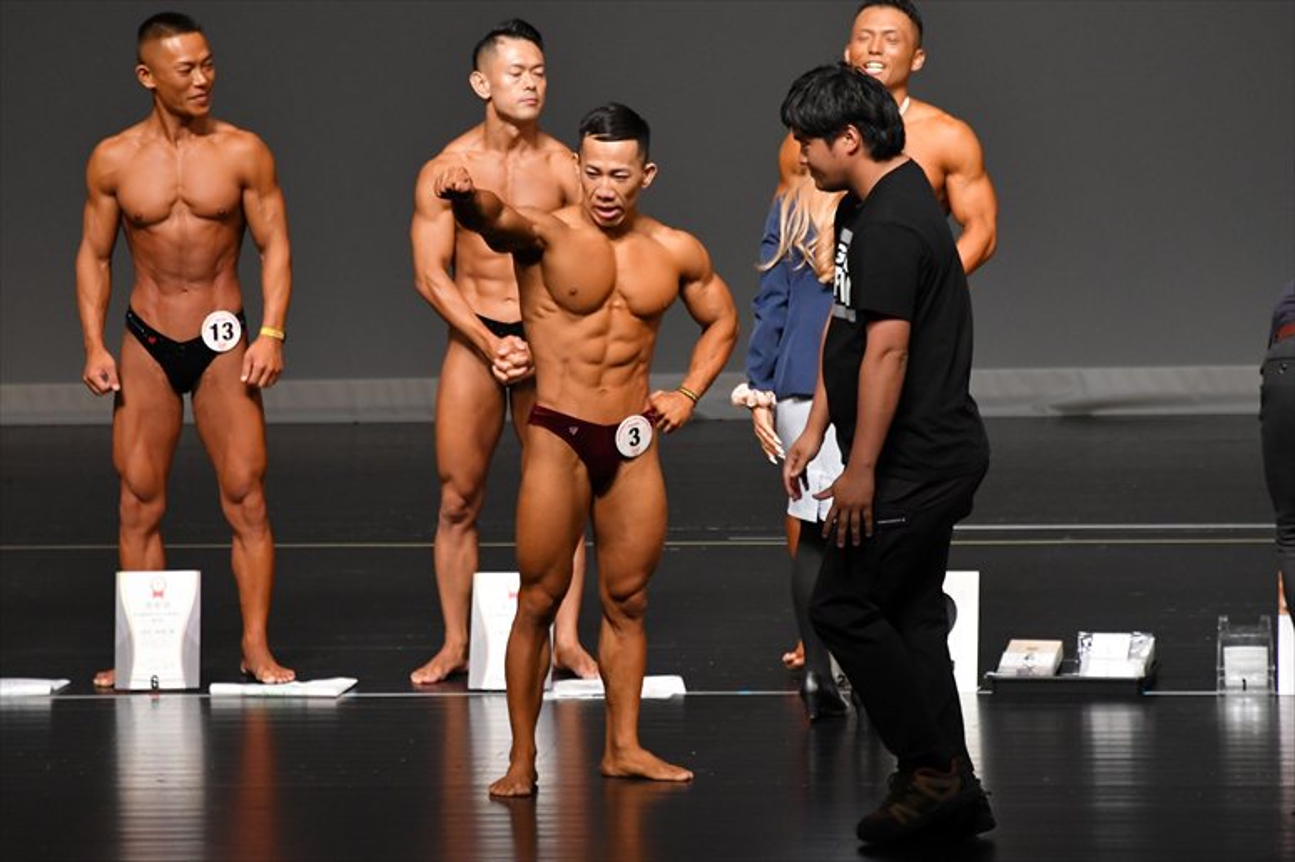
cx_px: 648
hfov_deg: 6.5
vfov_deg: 4.4
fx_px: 11326
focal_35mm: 315
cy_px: 431
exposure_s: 1/400
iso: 2500
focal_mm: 210
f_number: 5.6
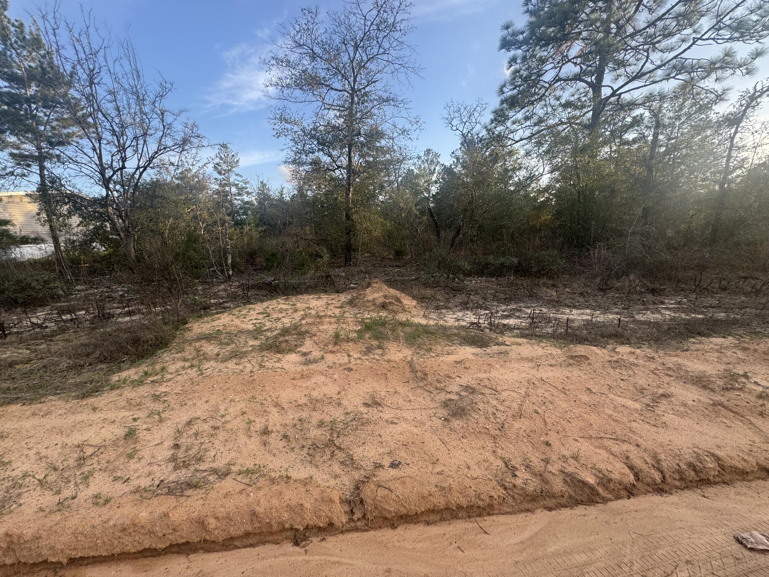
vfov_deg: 85.7
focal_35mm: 14
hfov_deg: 102.1
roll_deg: +2.2
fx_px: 311
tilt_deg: -10.4
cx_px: 384
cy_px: 288
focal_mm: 2.22
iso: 40
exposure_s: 1/308
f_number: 2.2
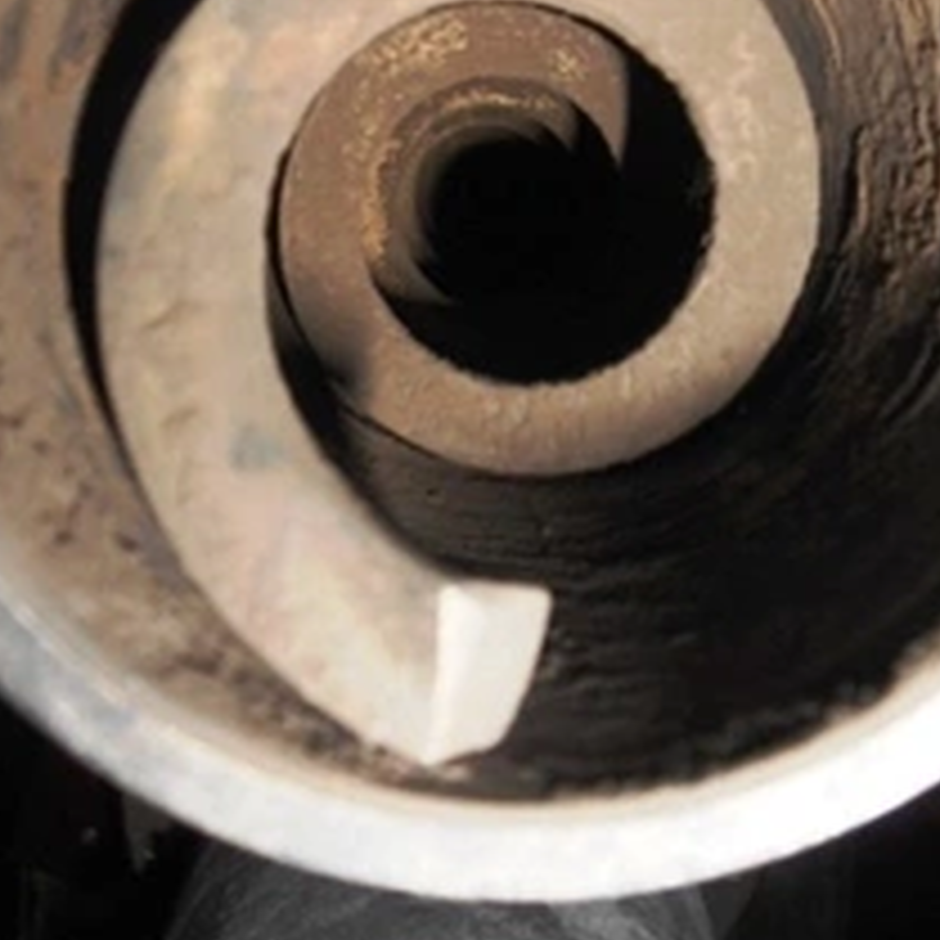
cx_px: 544
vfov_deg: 37.8
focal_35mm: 44
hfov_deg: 38.2
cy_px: 288
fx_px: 1352
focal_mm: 4.7
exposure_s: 1/25
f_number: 3.4
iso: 80
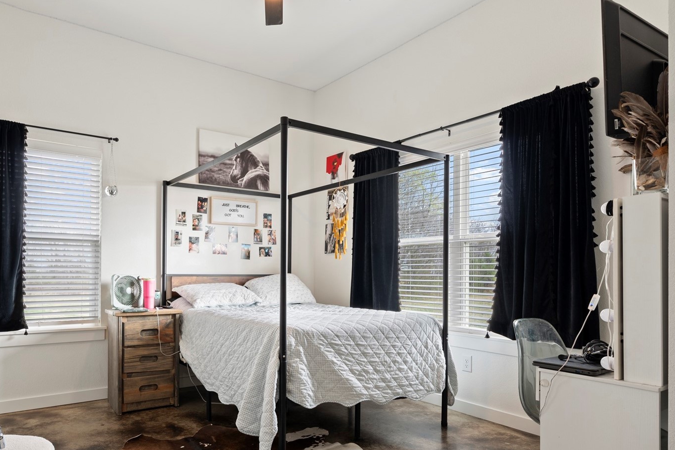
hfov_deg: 73.0
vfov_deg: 52.9
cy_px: 264
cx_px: 274
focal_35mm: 24
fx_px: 450
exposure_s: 1/1.25
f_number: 8
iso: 160
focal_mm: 16
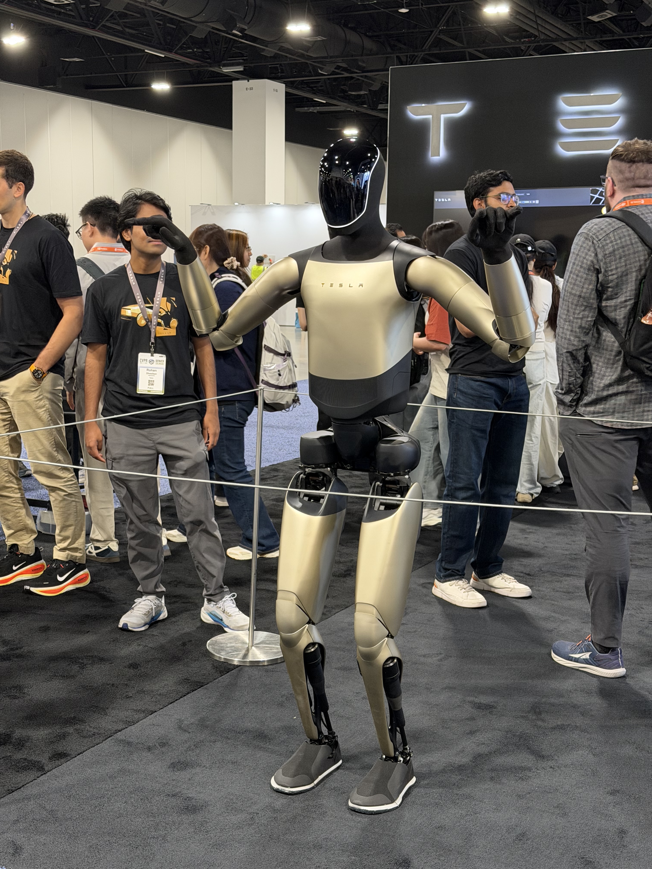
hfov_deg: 30.3
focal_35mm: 48
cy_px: 434
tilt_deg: -8.4
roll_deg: -0.8
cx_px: 326
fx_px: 1205
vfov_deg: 39.7
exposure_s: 1/40
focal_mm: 6.76
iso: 250
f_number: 1.78
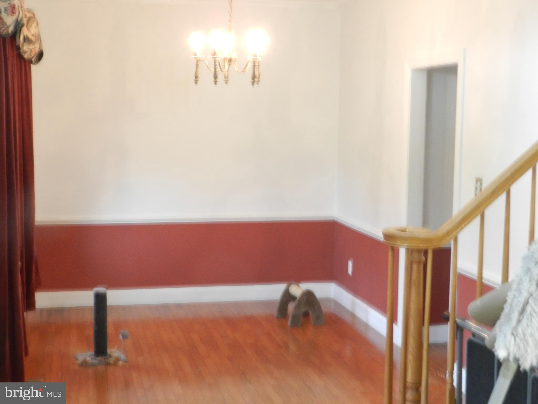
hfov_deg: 36.2
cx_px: 269
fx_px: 824
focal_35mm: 53
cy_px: 202
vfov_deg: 27.5
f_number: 4.4
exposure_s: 1/5
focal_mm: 9.4
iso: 400
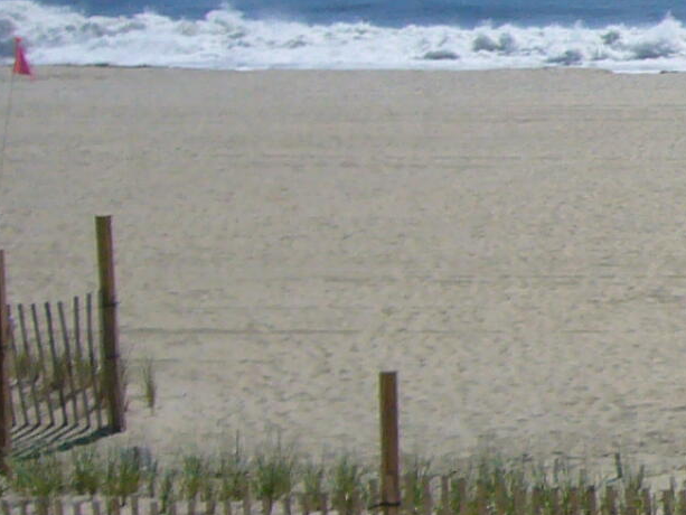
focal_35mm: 137
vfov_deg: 10.8
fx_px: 2716
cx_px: 1440
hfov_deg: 12.4
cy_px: 345
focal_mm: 4.6
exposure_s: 1/1000
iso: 80
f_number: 5.6
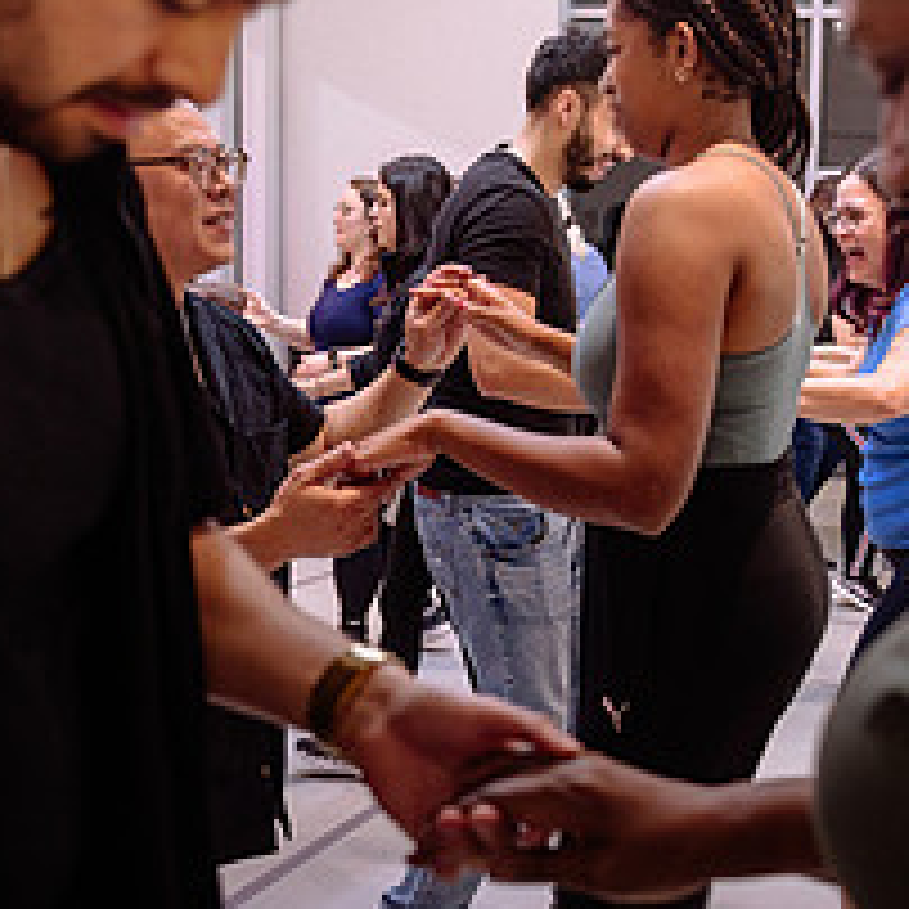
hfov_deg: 26.9
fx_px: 1872
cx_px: 687
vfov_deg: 27.3
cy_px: 500
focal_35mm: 63
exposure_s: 1/160
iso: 1600
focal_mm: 24
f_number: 2.8
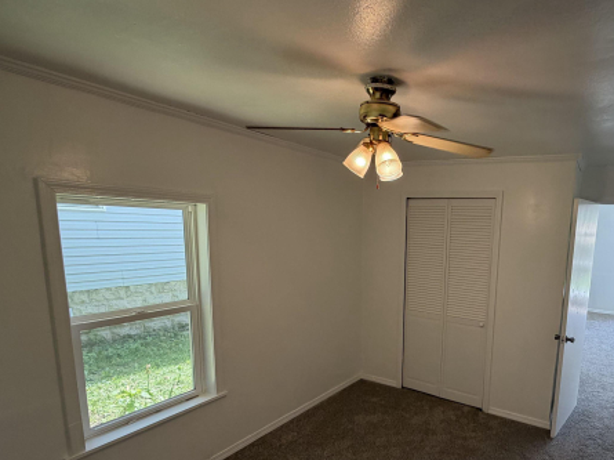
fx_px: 372
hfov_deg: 76.2
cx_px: 416
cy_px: 286
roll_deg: -1.6
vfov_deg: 62.5
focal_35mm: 21
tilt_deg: -7.5
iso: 125
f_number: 2.2
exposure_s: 1/120
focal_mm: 2.22
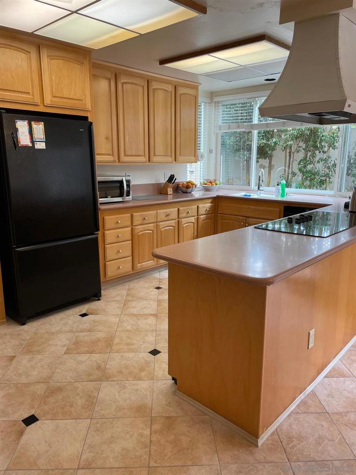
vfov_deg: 67.3
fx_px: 357
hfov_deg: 53.1
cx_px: 178
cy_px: 238
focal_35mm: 26
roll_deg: +0.3
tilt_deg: -12.4
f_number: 1.6
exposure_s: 1/120
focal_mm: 4.2
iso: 80
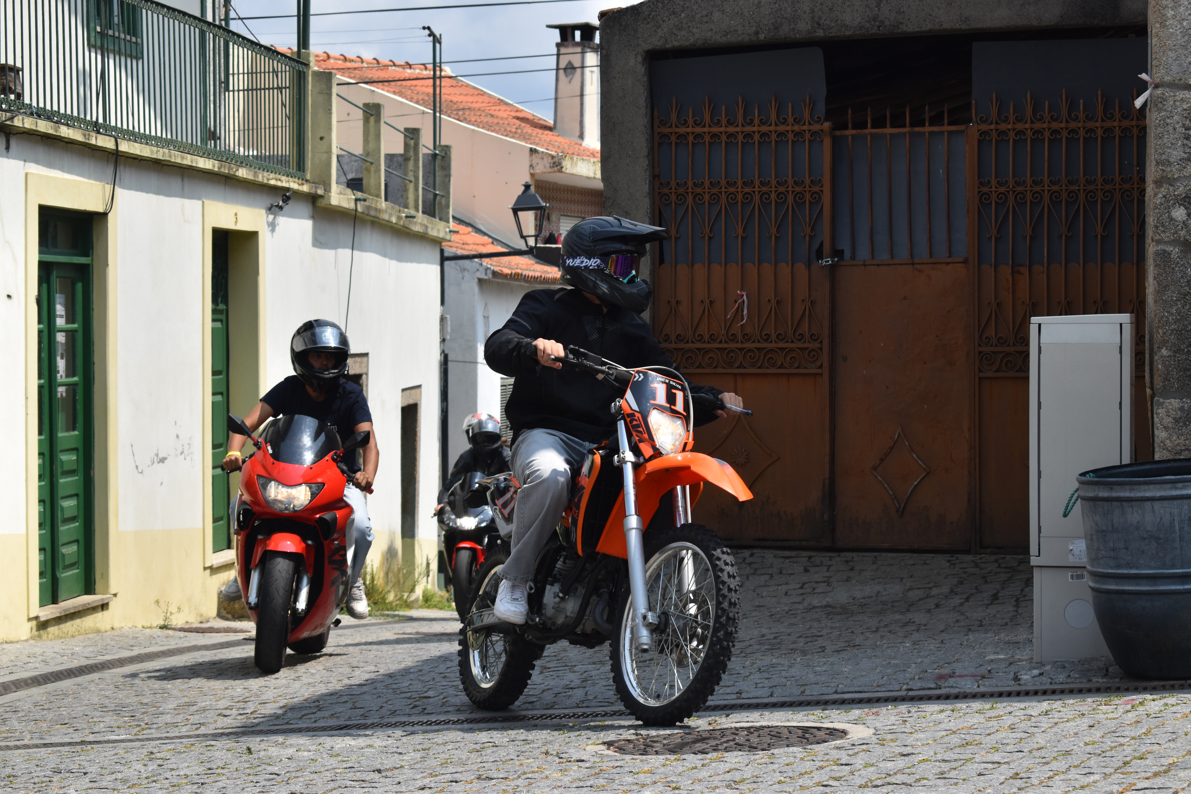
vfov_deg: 16.6
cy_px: 397
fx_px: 2729
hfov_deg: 24.6
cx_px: 596
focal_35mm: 82
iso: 400
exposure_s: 1/1600
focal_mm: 55
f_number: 6.3
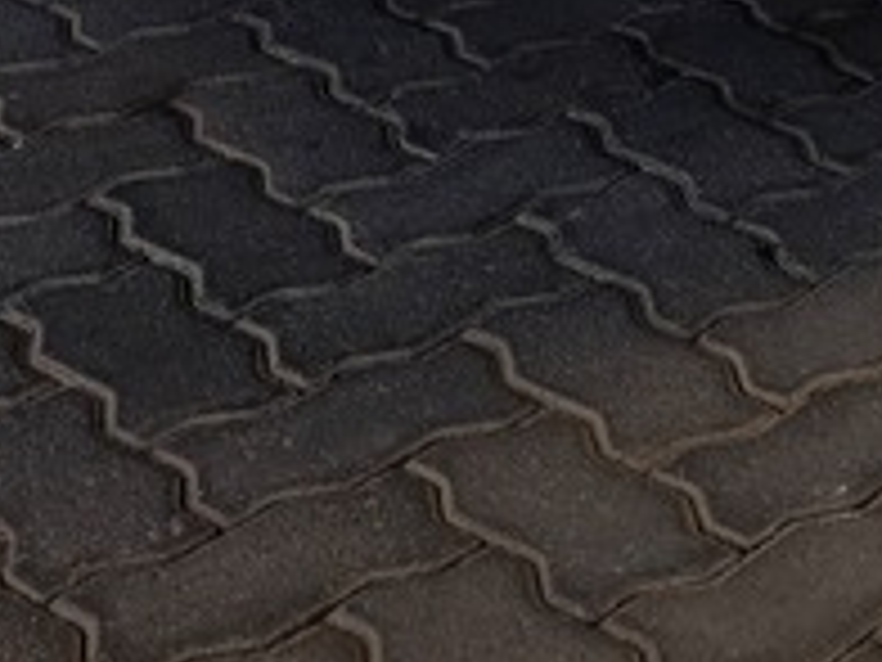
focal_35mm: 120
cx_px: 1161
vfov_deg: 10.8
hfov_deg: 15.6
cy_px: -842
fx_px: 3058
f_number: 1.7
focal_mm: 6.25
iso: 80
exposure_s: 1/1225
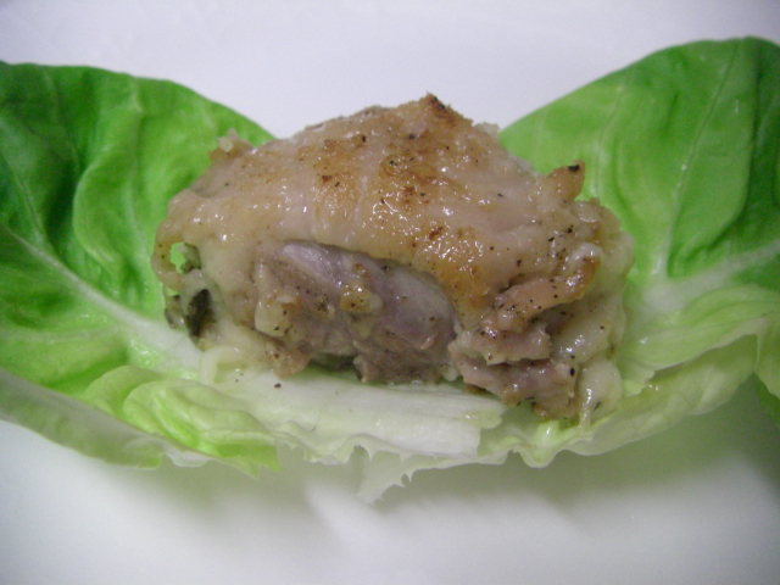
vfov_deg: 37.7
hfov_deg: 49.0
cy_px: 292
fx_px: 856
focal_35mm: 38
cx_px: 390
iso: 400
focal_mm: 6.3
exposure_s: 1/25
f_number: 3.4
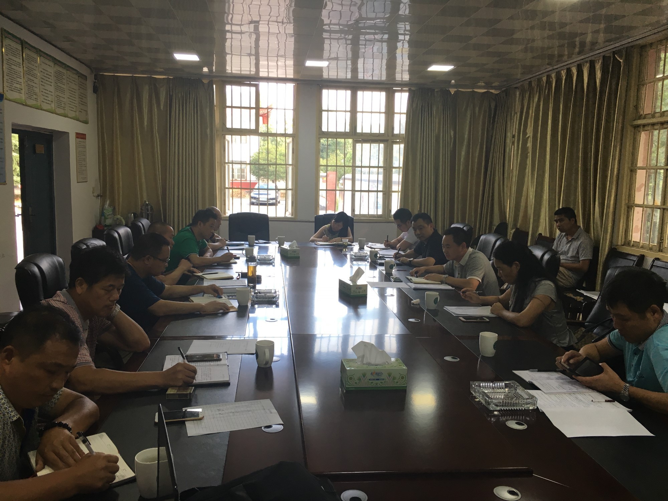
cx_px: 334
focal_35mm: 29
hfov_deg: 61.7
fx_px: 560
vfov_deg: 48.2
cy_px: 250
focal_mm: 4.15
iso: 25
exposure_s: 1/33
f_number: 2.2
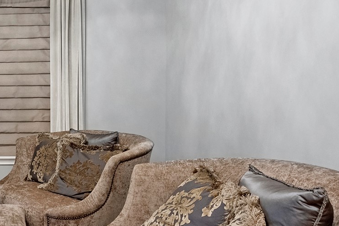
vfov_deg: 32.6
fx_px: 386
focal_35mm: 41
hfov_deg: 41.4
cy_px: 96
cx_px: 2
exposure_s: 1/10
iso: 250
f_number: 9
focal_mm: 14
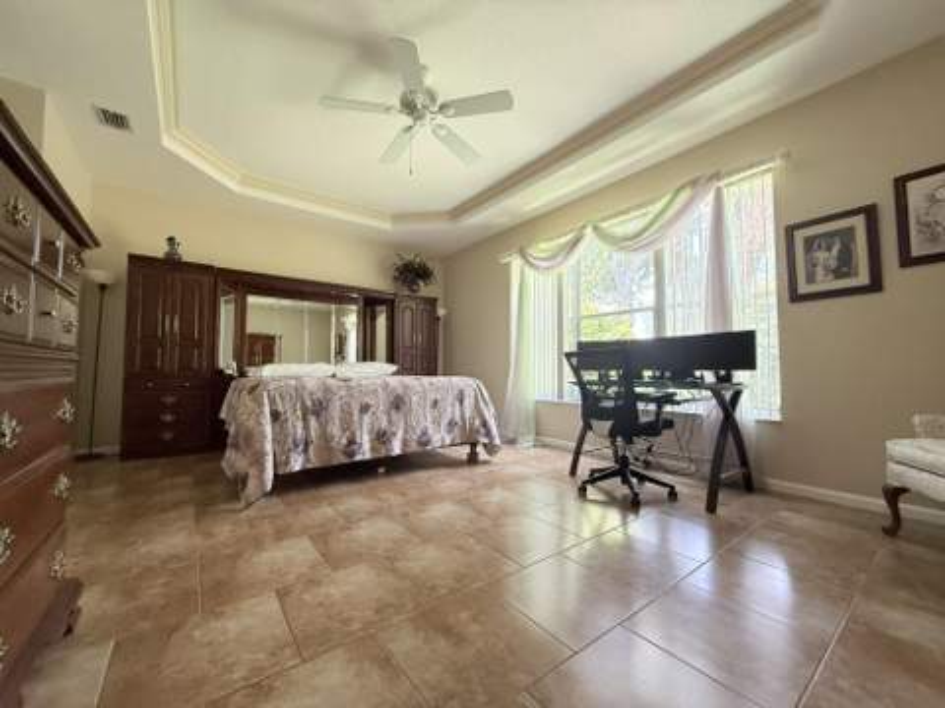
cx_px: 472
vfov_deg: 85.7
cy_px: 354
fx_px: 382
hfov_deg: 102.1
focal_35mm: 14
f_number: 2.2
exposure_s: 1/99
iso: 250
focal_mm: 2.22
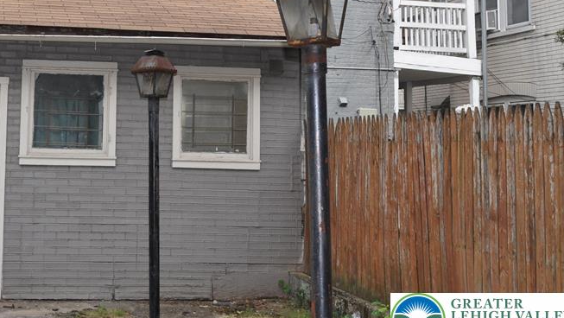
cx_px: 108
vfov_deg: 21.5
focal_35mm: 55
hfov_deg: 36.5
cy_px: 42
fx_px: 821
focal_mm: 21
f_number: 8
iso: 200
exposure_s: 1/200
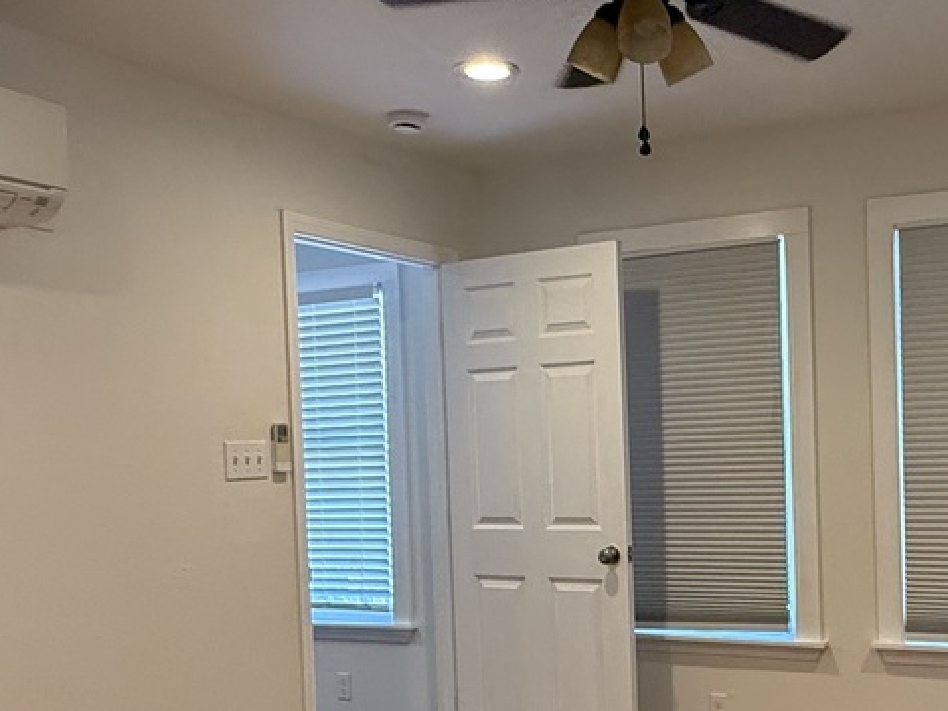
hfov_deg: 43.3
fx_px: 1150
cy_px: 486
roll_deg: +1.3
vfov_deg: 34.0
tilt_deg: -2.1
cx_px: 713
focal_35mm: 42
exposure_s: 1/120
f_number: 2.2
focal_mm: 2.22
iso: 320
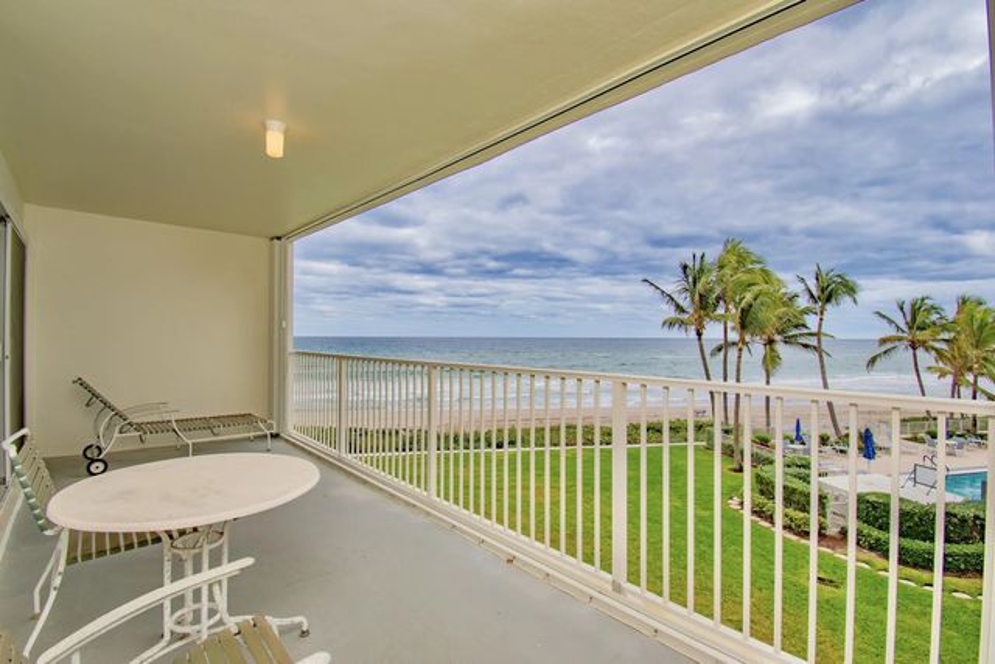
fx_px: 456
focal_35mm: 16
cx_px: 498
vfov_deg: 72.1
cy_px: 332
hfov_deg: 95.0
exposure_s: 1/200
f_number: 9
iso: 100
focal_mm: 11
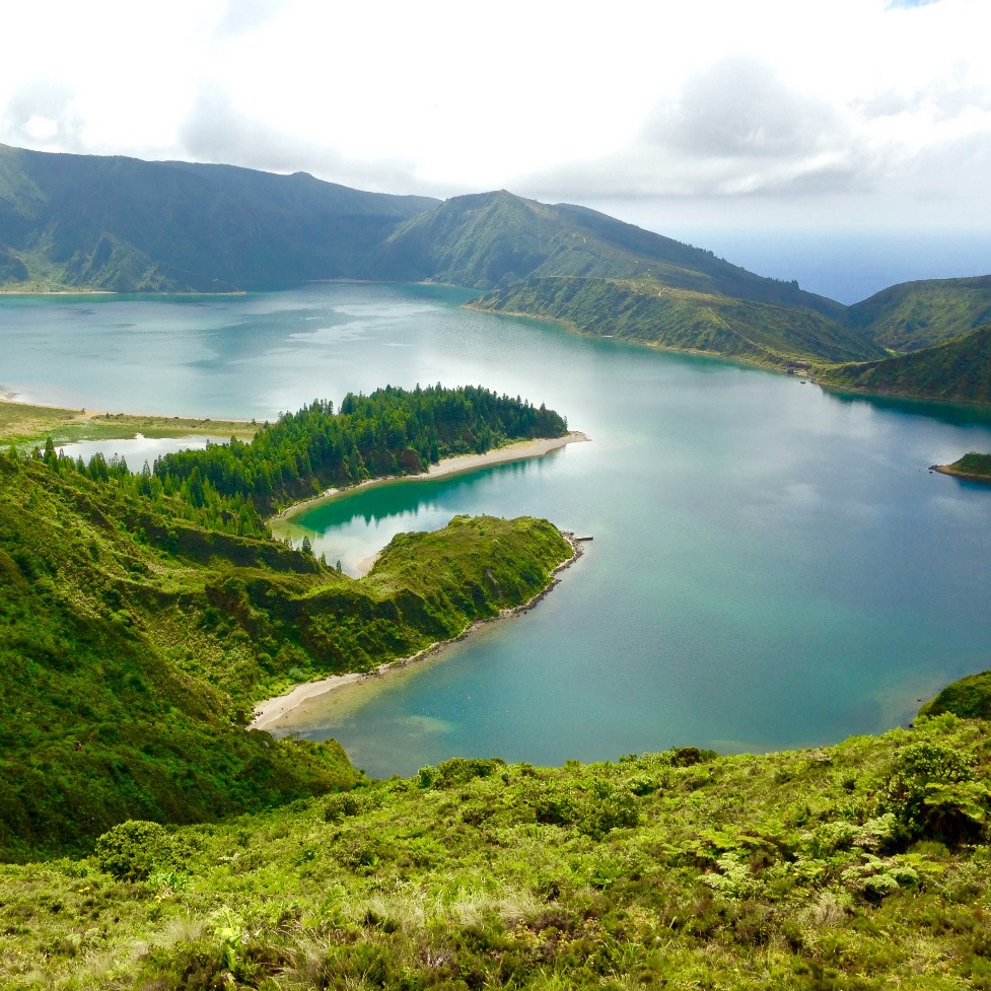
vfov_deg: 42.8
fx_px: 1263
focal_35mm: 39
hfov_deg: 42.5
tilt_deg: -13.7
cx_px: 361
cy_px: 496
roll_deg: -1.3
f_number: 2.4
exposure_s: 1/1178
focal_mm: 4.12
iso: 50
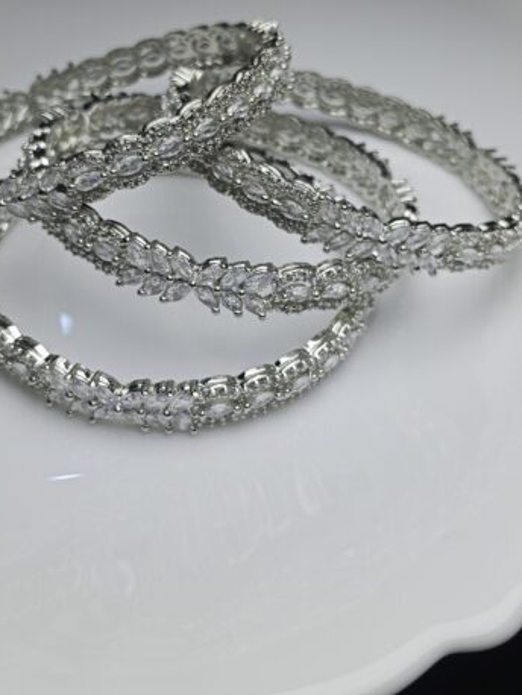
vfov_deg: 41.9
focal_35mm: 45
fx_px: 904
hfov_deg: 32.2
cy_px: 288
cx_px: 225
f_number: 1.8
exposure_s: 1/429
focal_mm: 3.98
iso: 50
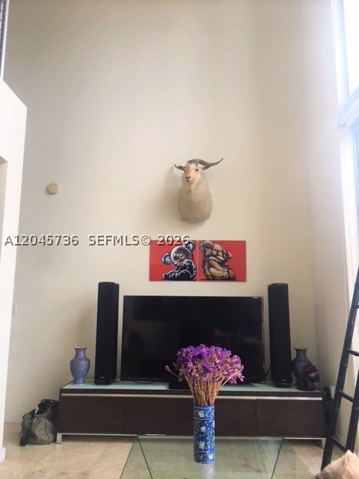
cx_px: 180
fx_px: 401
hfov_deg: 48.2
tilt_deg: +9.8
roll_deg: -0.9
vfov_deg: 61.7
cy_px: 240
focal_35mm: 29
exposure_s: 1/40
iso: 25
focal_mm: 4.15
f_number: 2.2
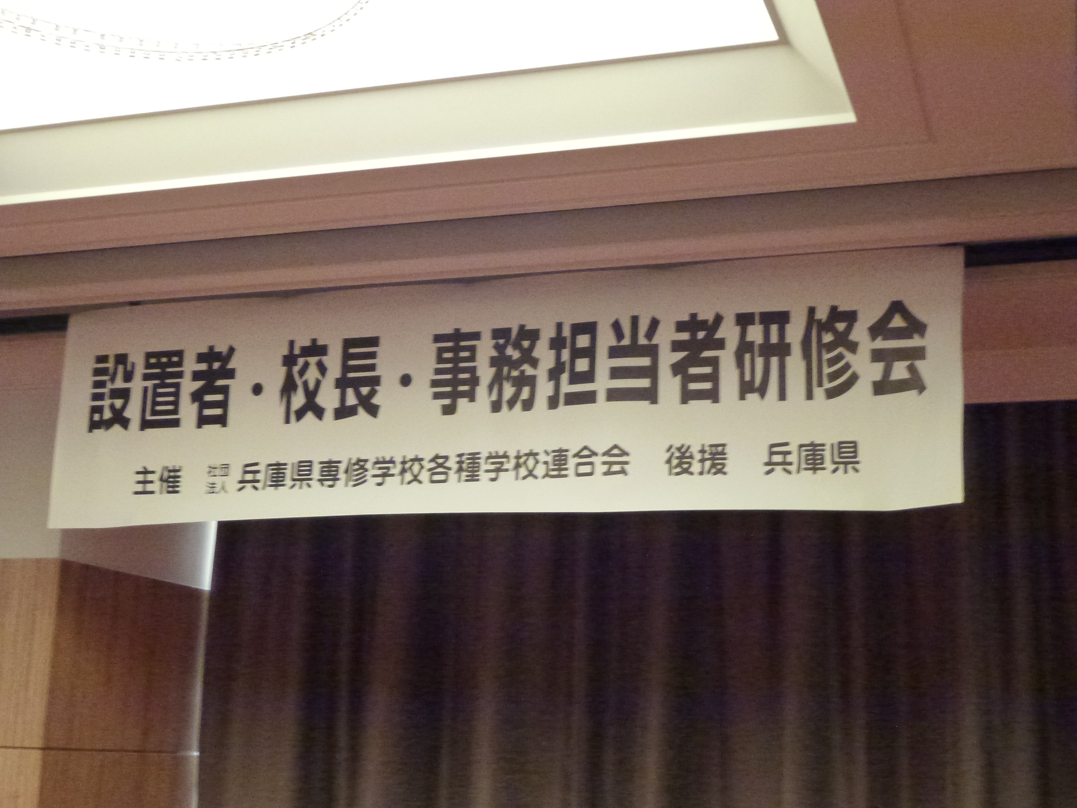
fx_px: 1525
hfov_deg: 38.9
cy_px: 404
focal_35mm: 49
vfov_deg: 29.7
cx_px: 538
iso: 800
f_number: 4.1
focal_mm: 8.7
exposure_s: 1/25
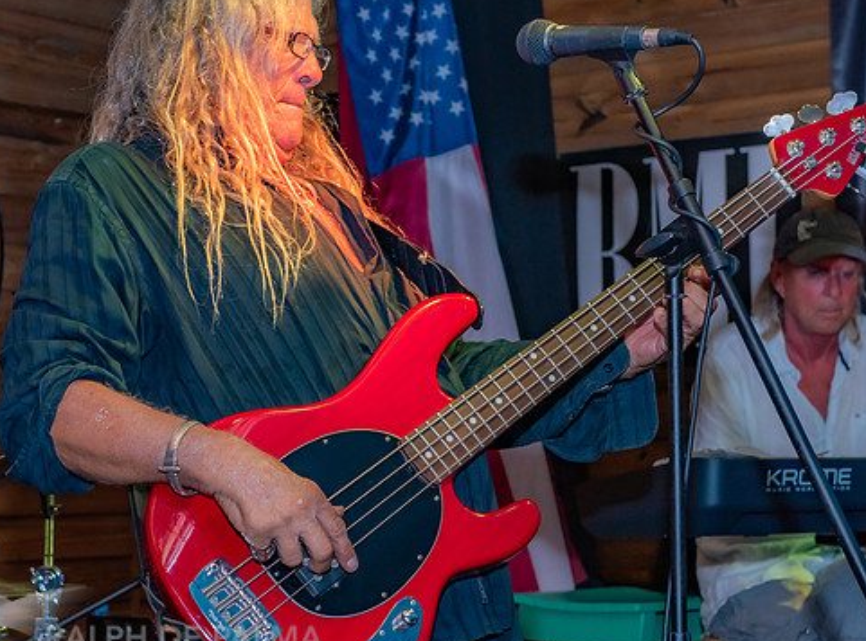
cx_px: 295
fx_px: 2166
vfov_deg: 16.8
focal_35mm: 87
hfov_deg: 22.5
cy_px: 378
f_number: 5.6
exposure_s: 1/160
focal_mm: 58
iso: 1000
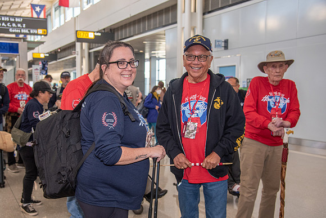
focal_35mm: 40
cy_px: 124
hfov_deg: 48.3
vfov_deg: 33.6
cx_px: 124
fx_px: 360
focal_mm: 32
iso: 1000
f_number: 4
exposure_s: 1/125
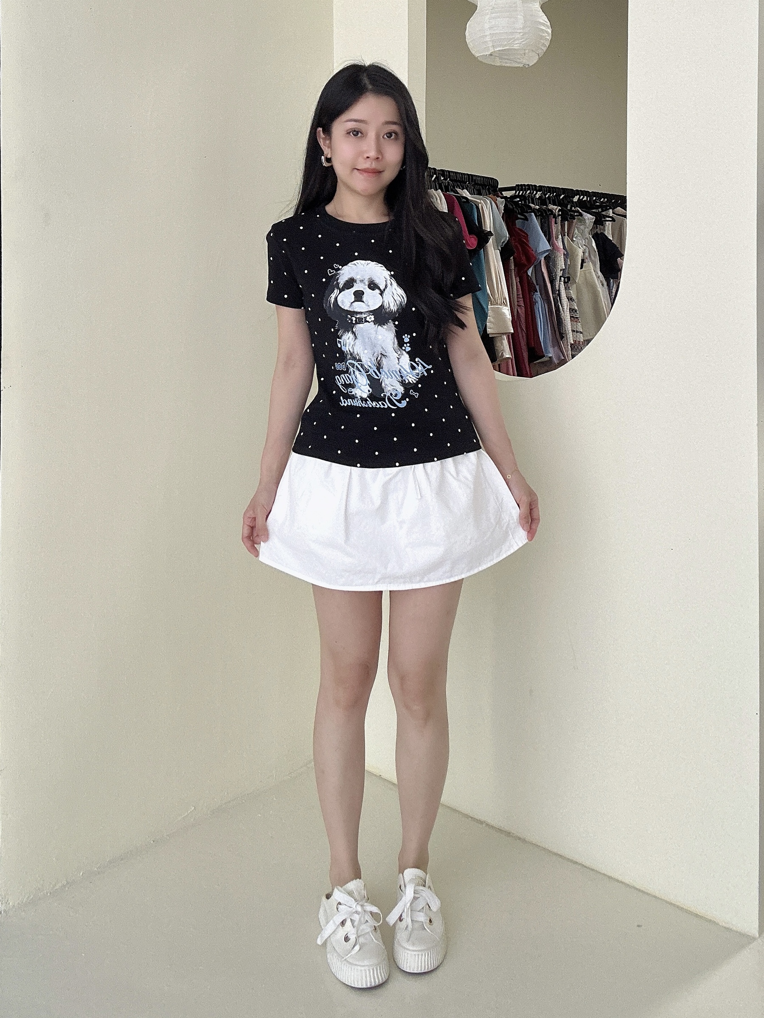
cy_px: 509
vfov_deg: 73.9
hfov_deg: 58.9
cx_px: 382
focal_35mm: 23
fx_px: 677
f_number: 1.9
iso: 100
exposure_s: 1/60
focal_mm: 2.69
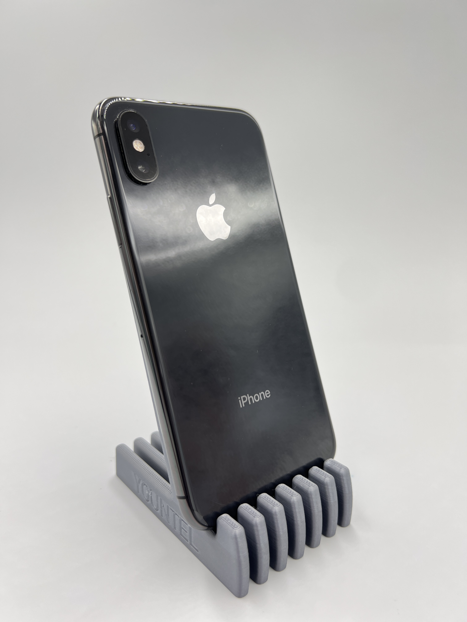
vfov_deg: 67.3
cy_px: 311
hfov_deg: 53.1
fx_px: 468
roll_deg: -0.9
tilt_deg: -16.1
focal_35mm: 26
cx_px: 234
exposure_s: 1/561
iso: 50
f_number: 1.5
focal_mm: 5.7
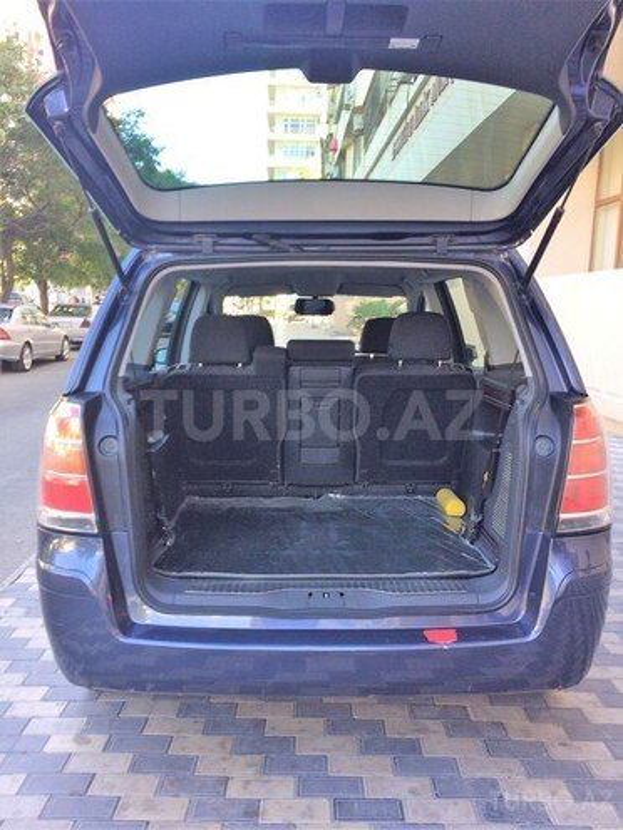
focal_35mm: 29
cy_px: 415
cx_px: 312
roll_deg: -0.5
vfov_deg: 61.7
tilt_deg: -10.1
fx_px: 696
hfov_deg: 48.2
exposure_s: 1/50
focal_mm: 4.15
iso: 32
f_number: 2.2
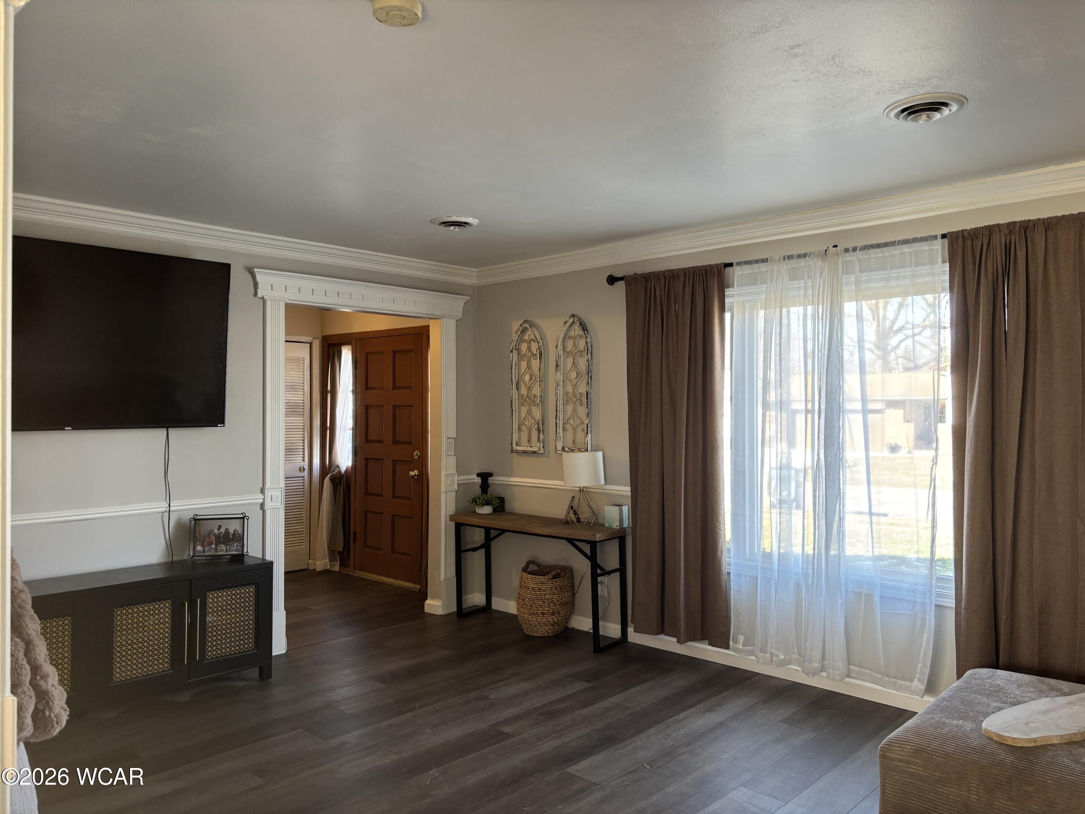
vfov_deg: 53.1
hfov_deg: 67.3
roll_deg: -0.4
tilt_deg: -0.4
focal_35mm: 26
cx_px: 542
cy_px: 407
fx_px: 815
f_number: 1.6
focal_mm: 5.96
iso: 80
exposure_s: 1/60
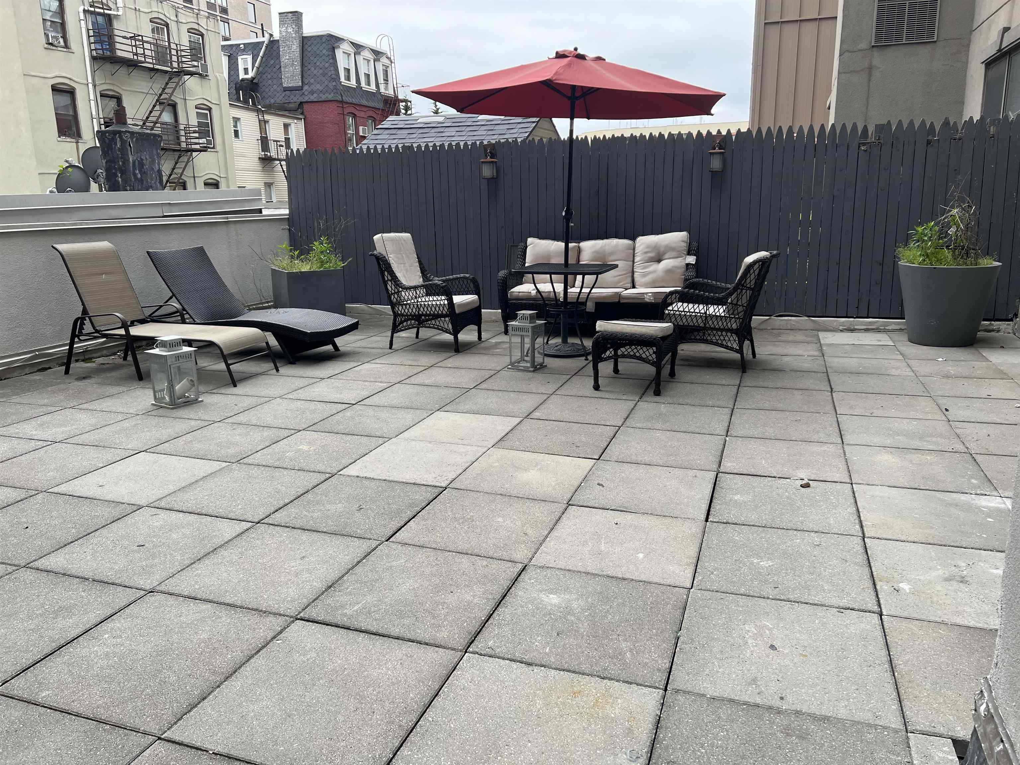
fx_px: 766
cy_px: 382
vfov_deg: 53.1
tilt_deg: -13.3
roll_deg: +1.2
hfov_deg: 67.3
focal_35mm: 26
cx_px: 510
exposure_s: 1/949
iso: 50
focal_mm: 5.7
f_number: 1.5
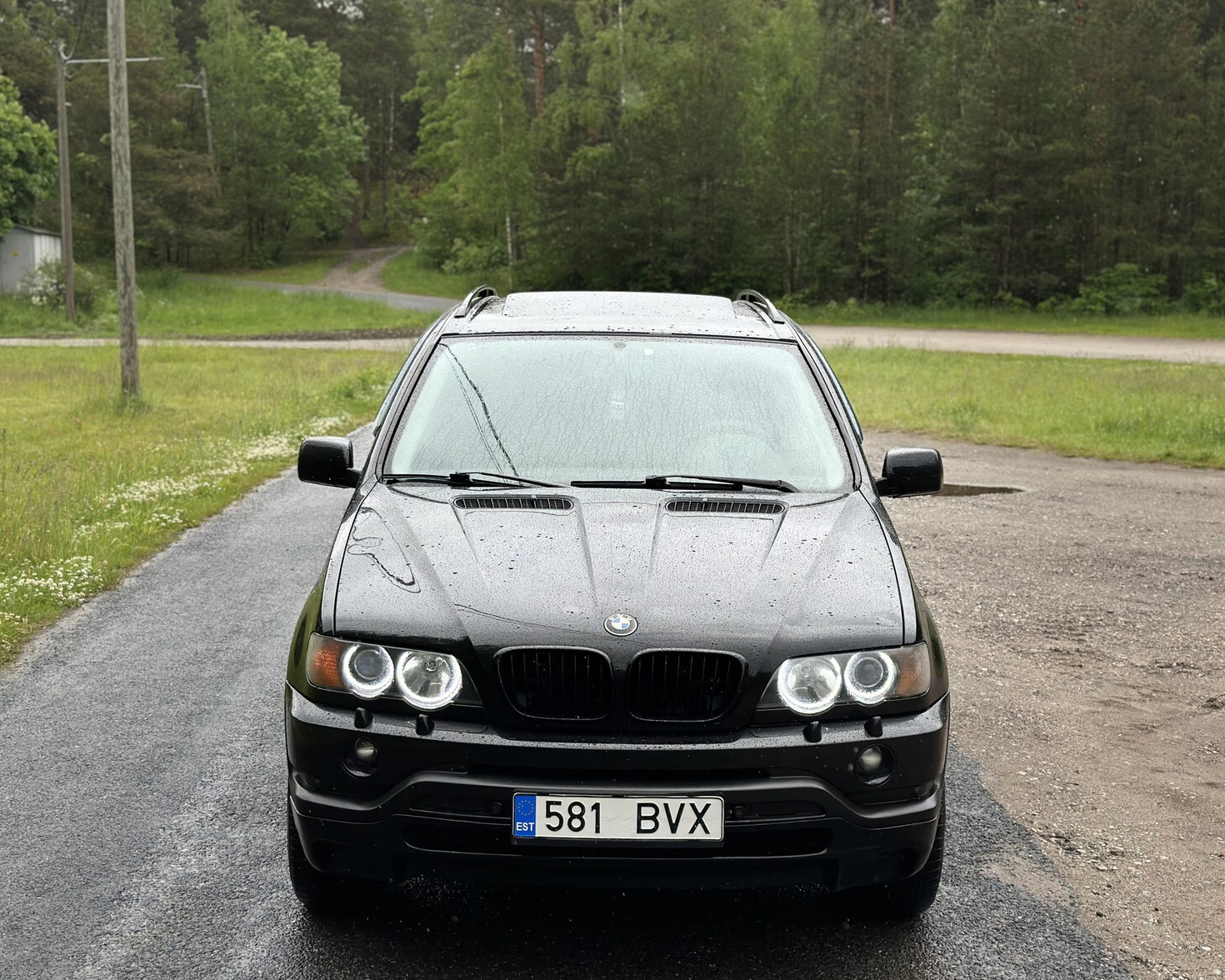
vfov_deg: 29.7
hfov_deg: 36.7
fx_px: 1849
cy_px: 496
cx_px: 622
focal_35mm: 51
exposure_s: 1/2070
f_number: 1.78
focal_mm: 6.86
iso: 80
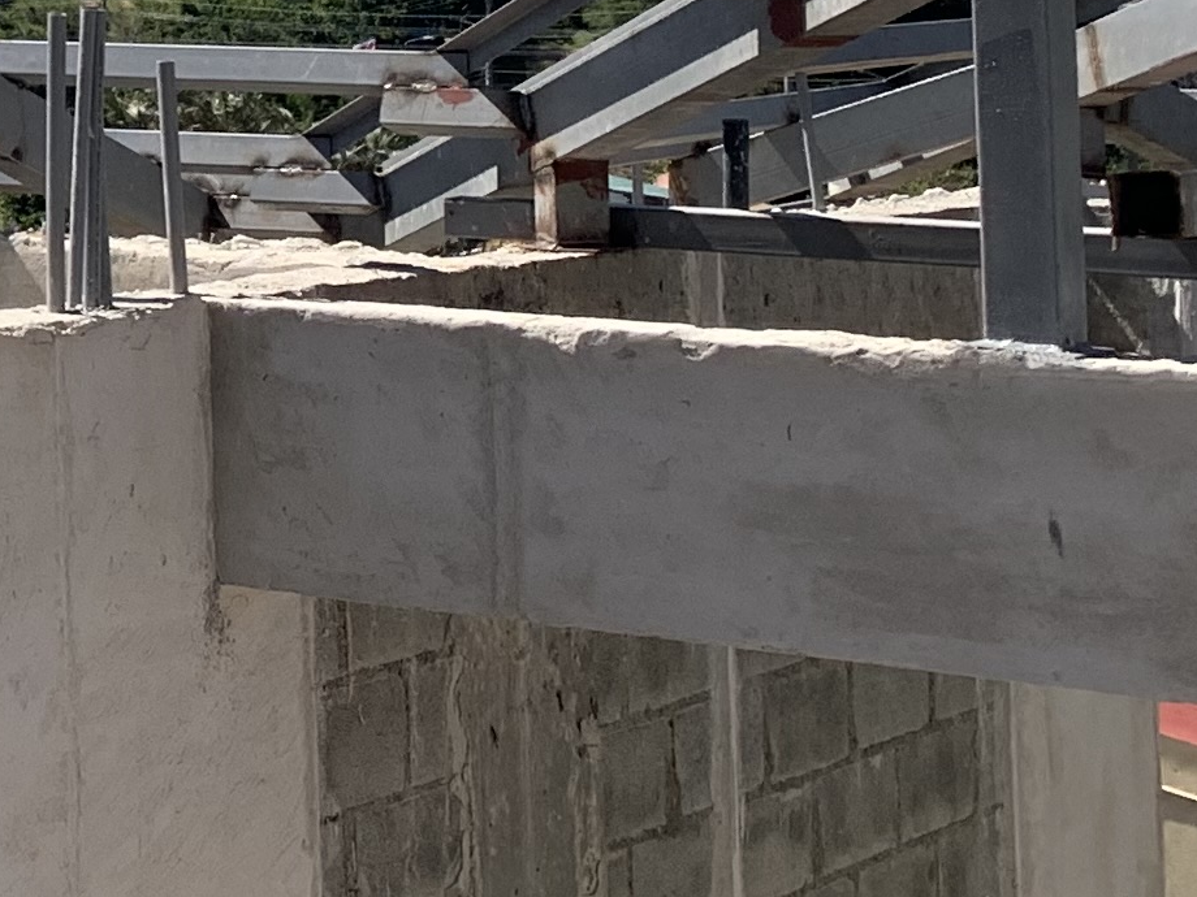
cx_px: -912
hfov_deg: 15.1
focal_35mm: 114
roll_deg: -0.9
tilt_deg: +2.6
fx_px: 3942
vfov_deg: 12.6
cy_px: -266
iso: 25
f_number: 1.8
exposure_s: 1/2160
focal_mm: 4.25
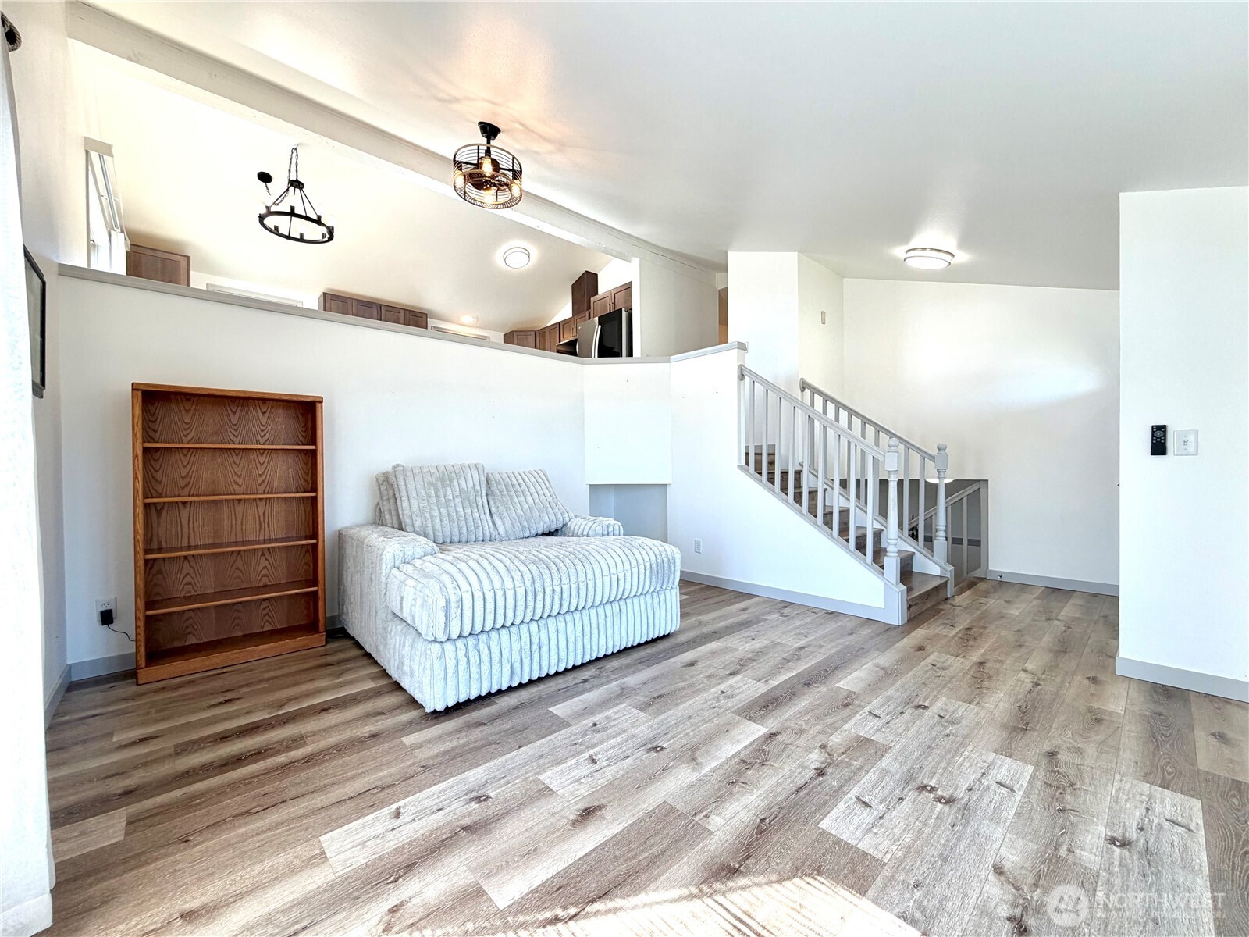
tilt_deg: -0.2
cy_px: 468
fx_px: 505
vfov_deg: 85.7
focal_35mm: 14
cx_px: 624
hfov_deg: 102.1
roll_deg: +0.6
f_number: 2.2
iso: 64
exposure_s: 1/120
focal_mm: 2.22
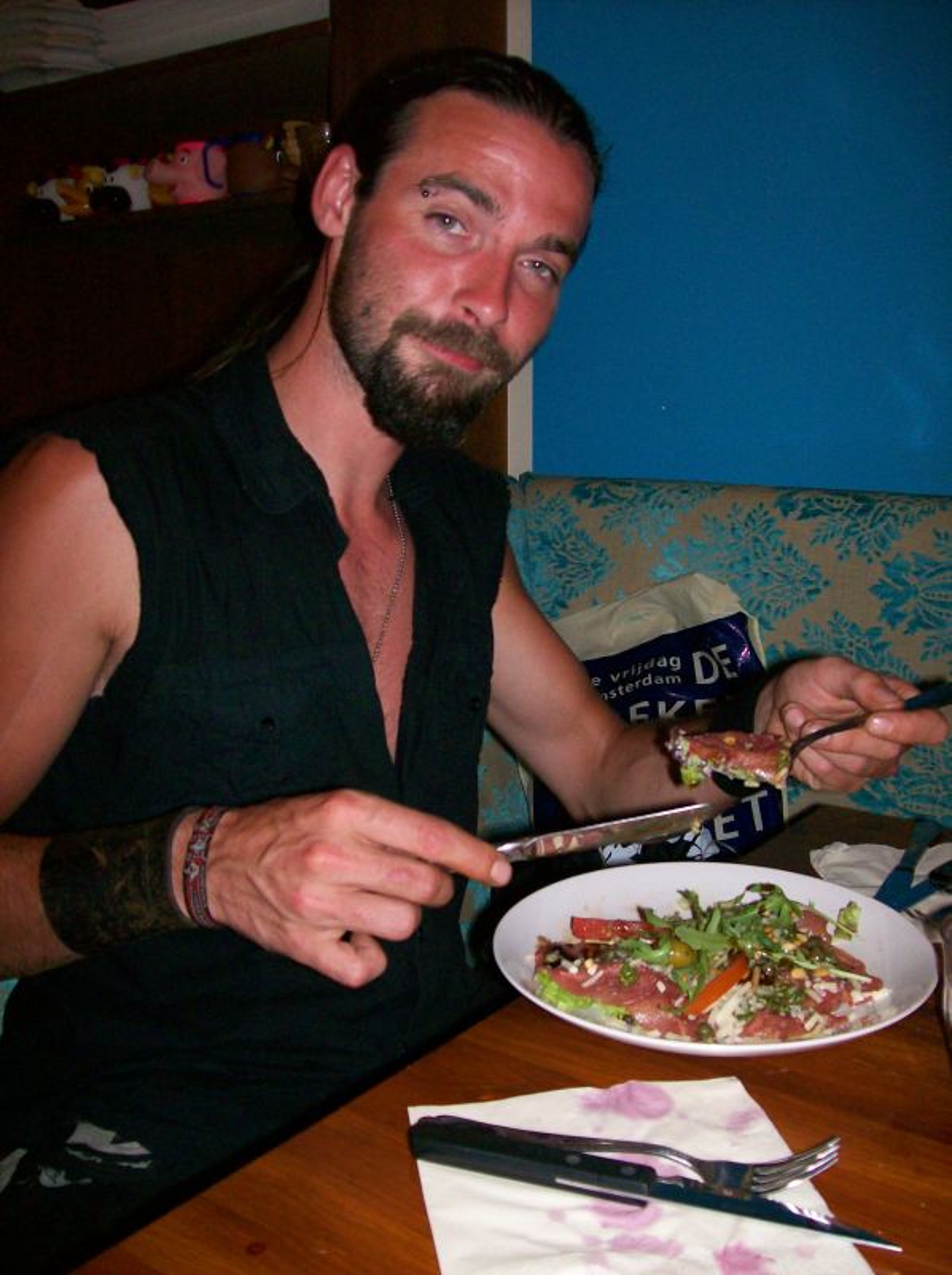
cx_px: 476
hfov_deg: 39.6
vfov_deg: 51.4
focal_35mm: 36
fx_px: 1323
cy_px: 638
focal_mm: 6
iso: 140
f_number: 2.7
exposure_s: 1/64
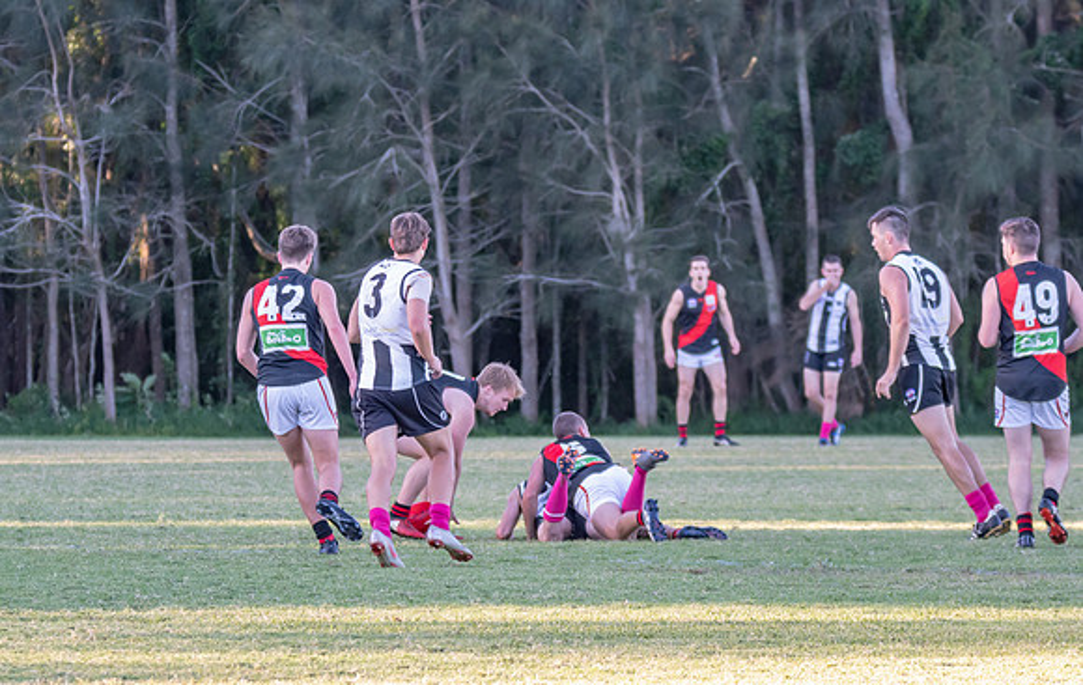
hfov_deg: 5.9
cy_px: 344
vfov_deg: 3.7
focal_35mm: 354
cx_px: 394
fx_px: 10484
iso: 800
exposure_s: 1/320
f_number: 5.6
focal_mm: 180
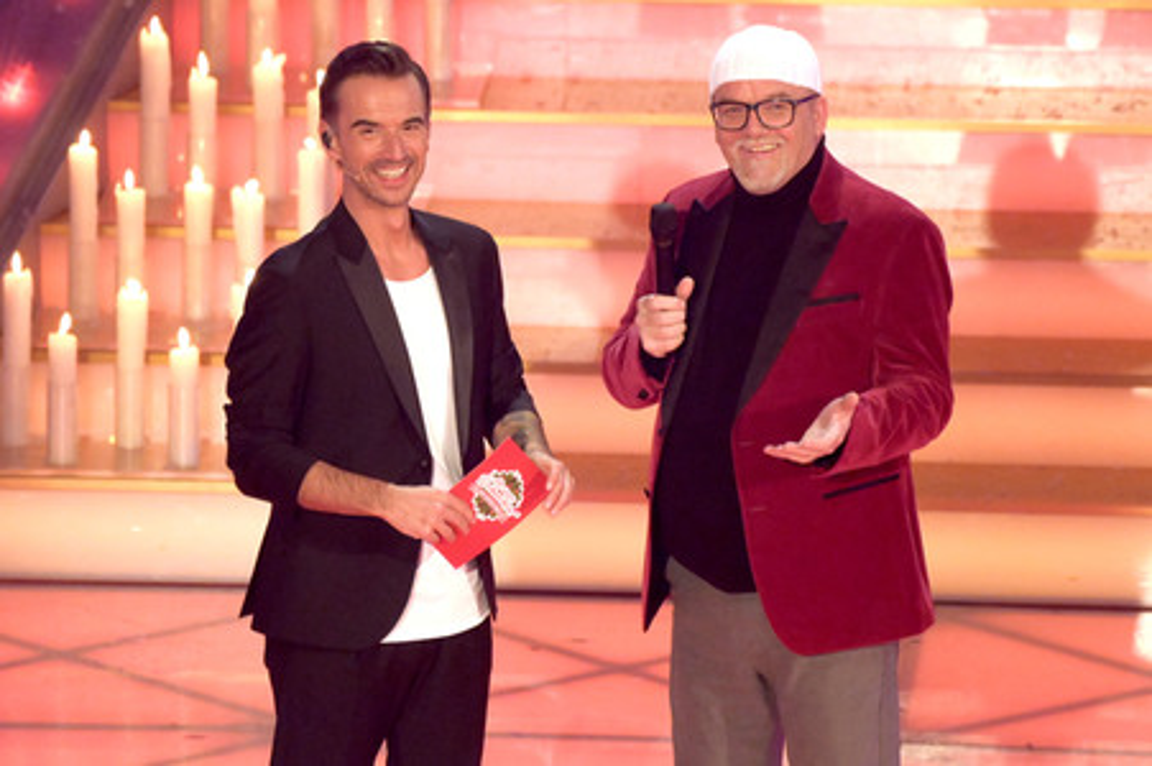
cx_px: 576
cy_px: 383
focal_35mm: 500
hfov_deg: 4.1
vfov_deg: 2.7
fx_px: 15988
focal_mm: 500
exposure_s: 1/400
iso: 12800
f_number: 5.6
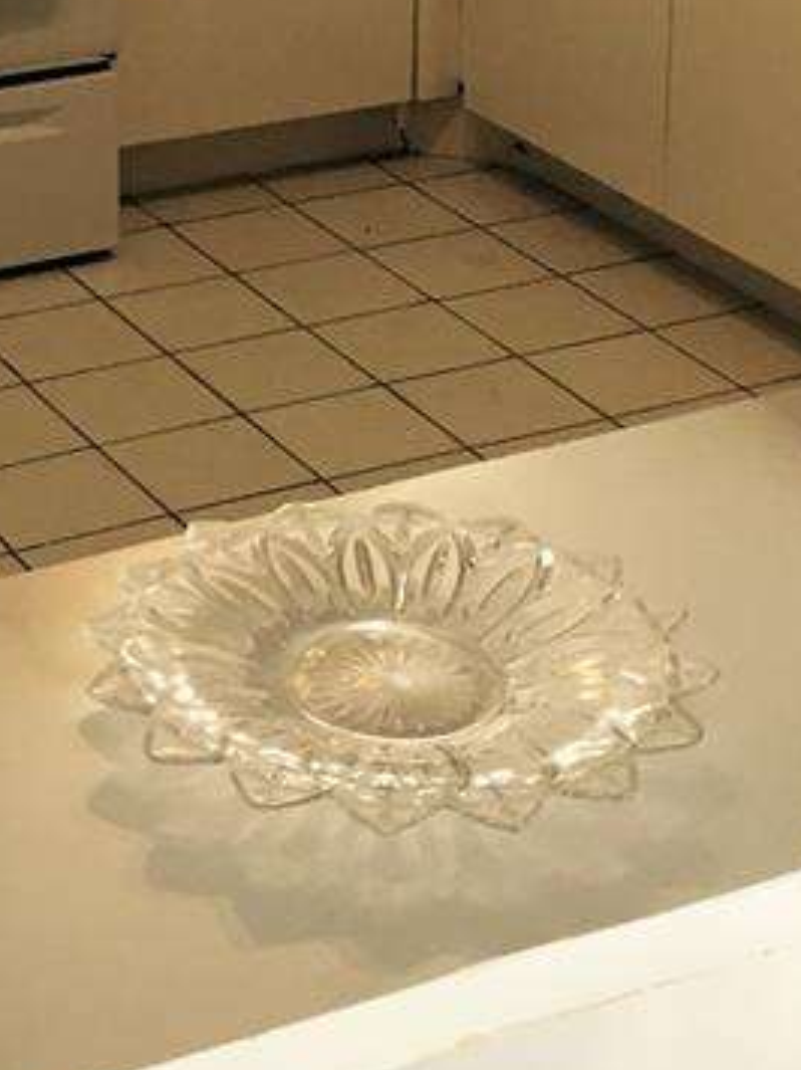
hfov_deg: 14.9
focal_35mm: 98
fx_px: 3025
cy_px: -313
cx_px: 27
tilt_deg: -10.7
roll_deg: +0.2
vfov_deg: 18.6
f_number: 2.2
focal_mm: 4.15
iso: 32
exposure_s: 1/30
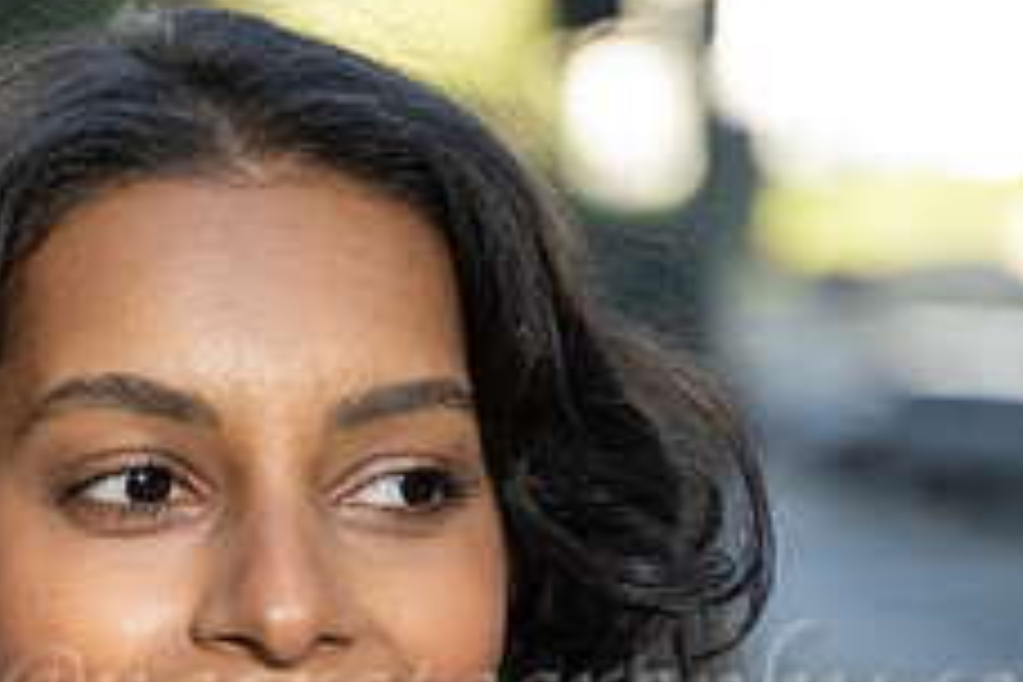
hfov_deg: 9.4
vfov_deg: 6.3
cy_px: 655
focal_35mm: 216
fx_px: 6138
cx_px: -185
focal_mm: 75
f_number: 2.8
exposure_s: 1/500
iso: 400
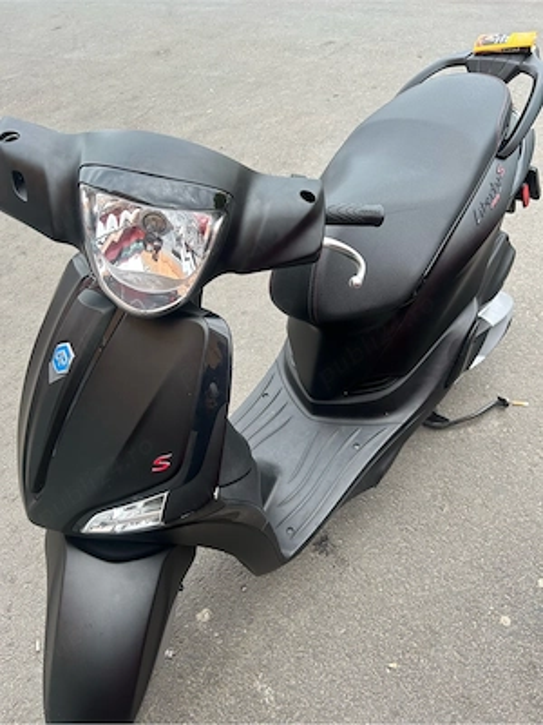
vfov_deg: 67.3
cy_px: 362
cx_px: 272
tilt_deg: -44.4
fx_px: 544
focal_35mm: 26
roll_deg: +12.6
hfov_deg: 53.1
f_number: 1.5
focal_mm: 5.7
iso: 40
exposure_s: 1/188
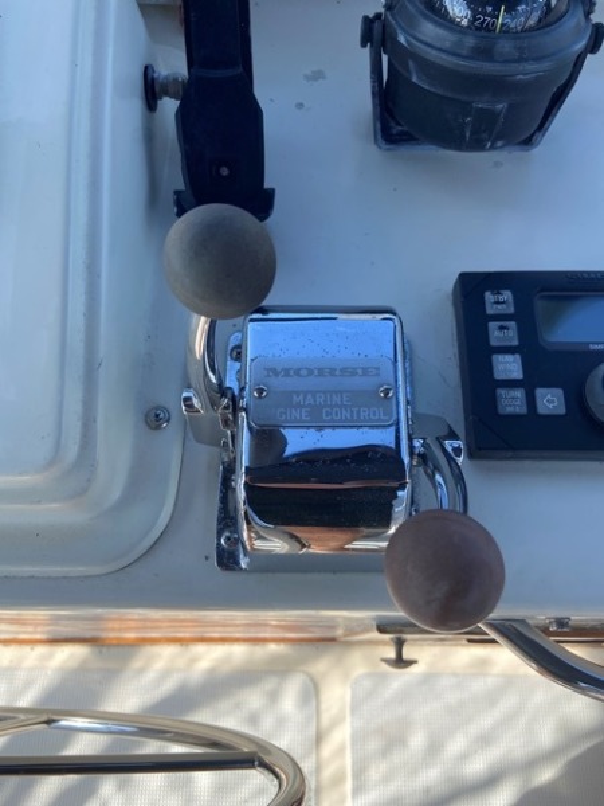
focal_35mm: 26
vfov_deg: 67.3
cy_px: 403
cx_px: 302
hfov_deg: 53.1
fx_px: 605
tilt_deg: -67.9
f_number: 1.8
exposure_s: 1/912
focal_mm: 4.25
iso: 32
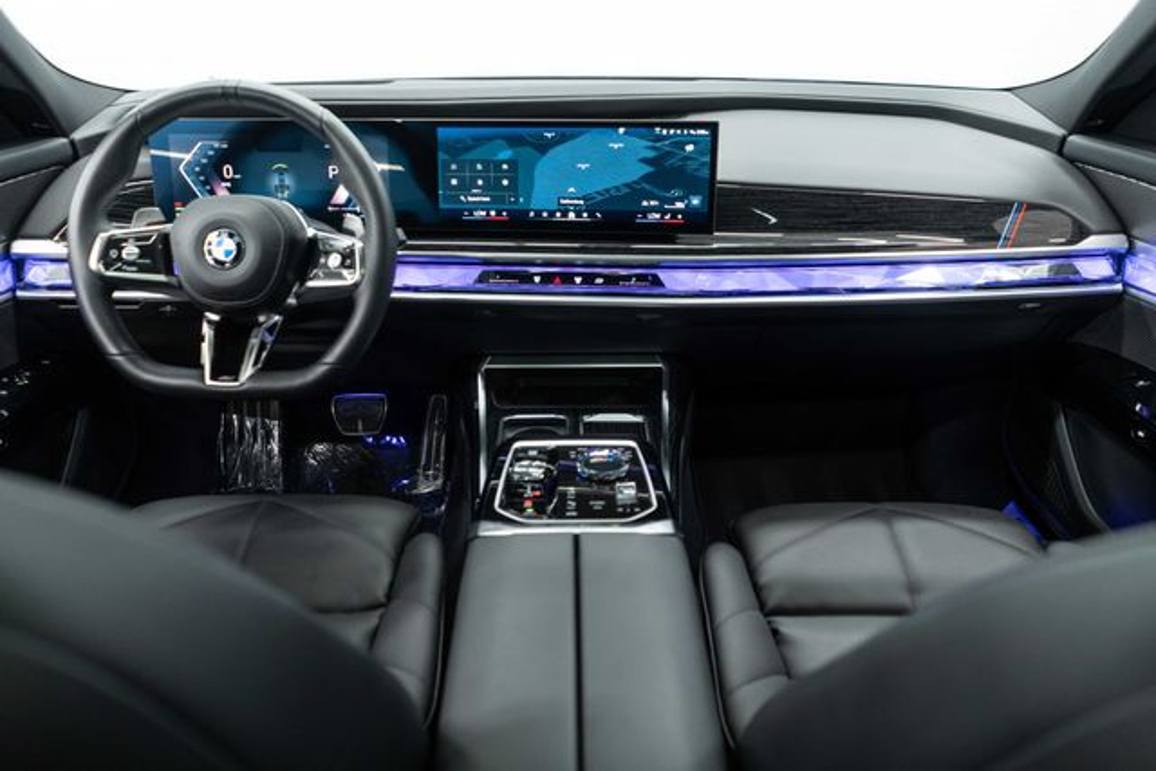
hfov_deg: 65.5
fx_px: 899
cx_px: 578
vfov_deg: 46.4
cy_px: 386
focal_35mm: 28
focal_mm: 28
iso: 1250
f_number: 3.2
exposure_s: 1/50
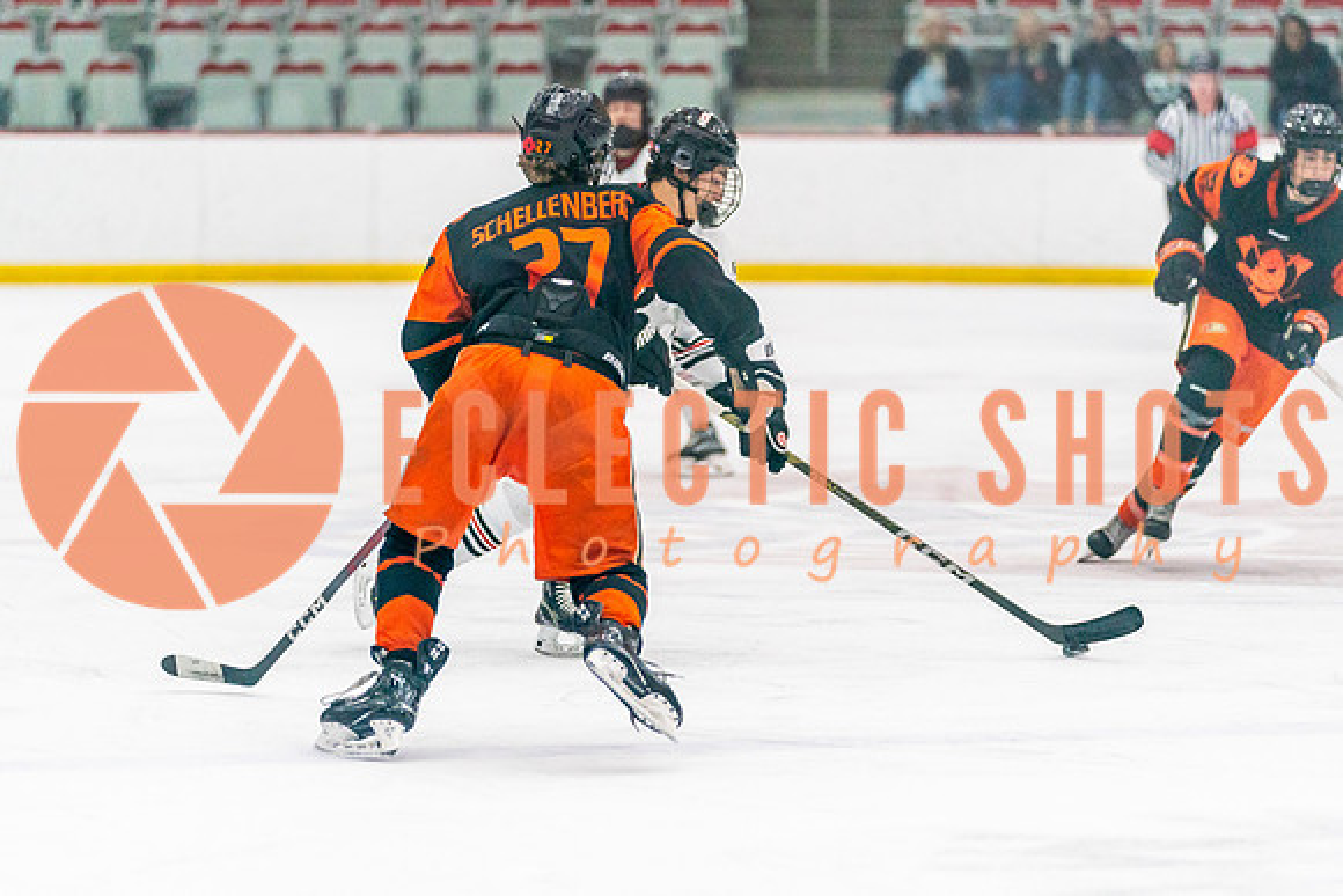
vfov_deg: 6.2
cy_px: 433
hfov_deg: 9.2
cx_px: 671
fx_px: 8322
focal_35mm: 223
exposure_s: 1/1250
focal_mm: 165
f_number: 2.8
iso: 3200
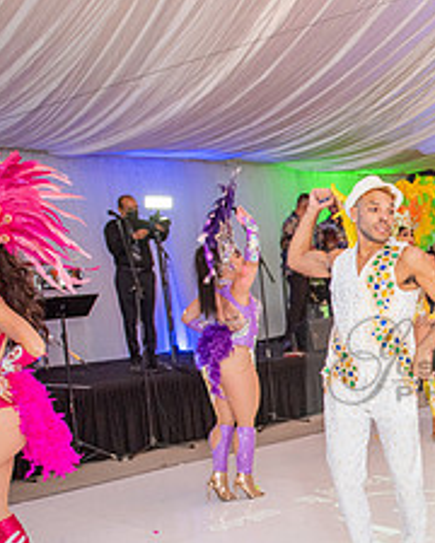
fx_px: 933
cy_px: 361
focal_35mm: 58
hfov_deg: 24.0
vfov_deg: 32.2
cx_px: 517
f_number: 2.8
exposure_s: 1/160
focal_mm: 24
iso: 1000
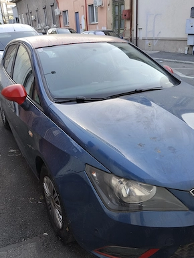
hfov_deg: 46.8
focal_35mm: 30
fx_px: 224
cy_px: 127
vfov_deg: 60.0
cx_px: 95
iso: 50
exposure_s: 1/100
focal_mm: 4.22
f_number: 1.8
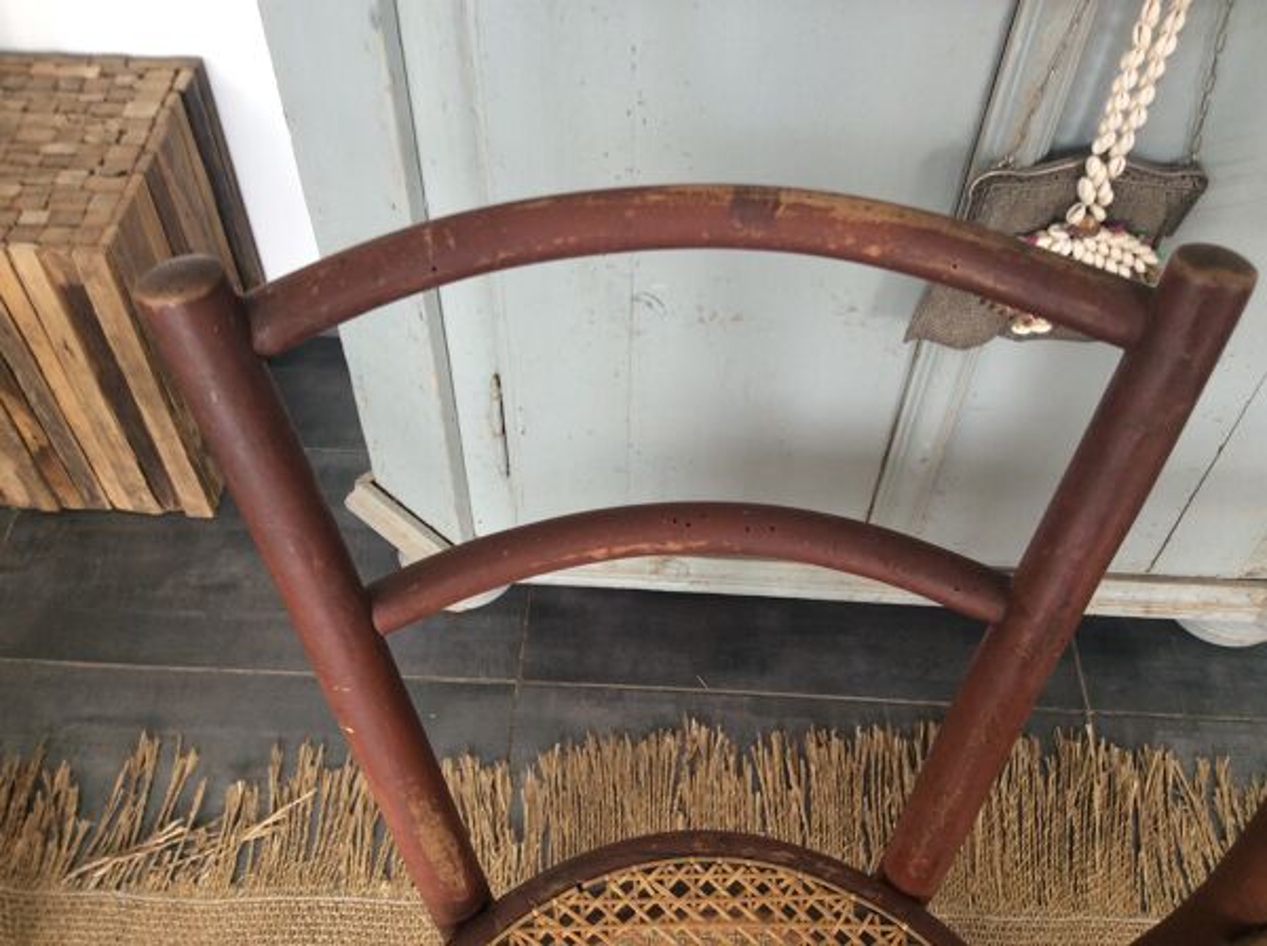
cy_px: 473
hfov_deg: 56.9
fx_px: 1169
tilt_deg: -51.9
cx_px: 634
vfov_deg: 44.0
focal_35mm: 32
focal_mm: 3.3
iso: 40
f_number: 2.4
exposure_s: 1/25
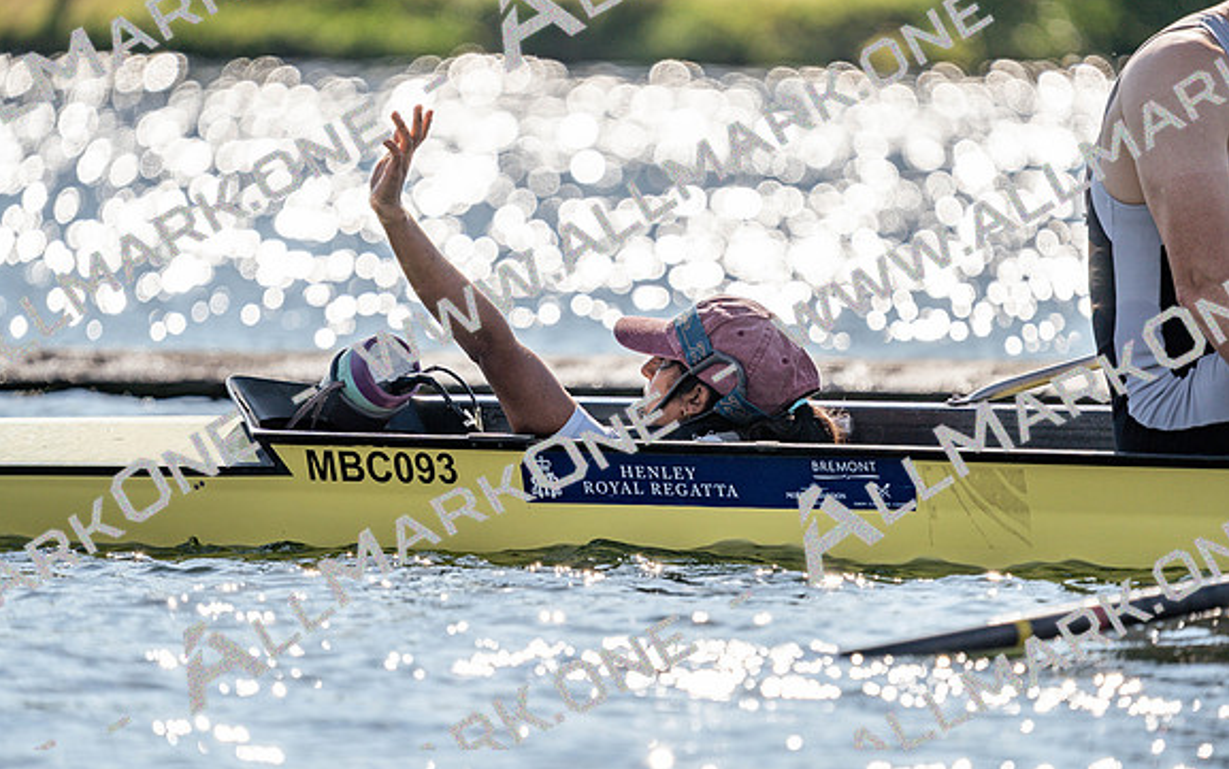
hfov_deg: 4.3
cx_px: 616
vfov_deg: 2.7
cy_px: 384
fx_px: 16517
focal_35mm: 493
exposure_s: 1/1600
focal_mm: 481
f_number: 6.3
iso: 100
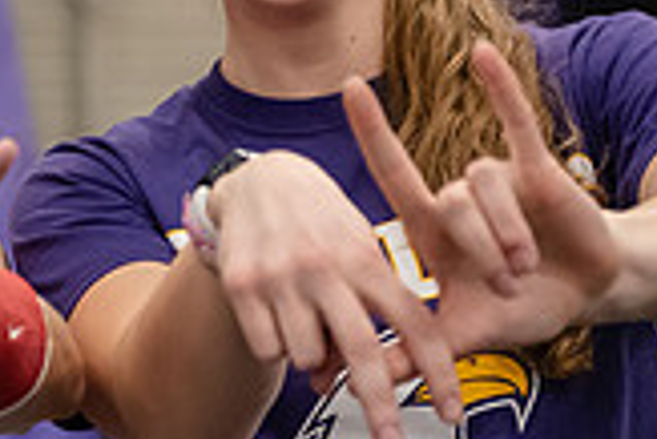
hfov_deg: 9.2
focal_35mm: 221
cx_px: -4
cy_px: 58
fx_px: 4037
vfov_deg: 6.2
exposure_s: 1/400
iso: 4000
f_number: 3.2
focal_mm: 62
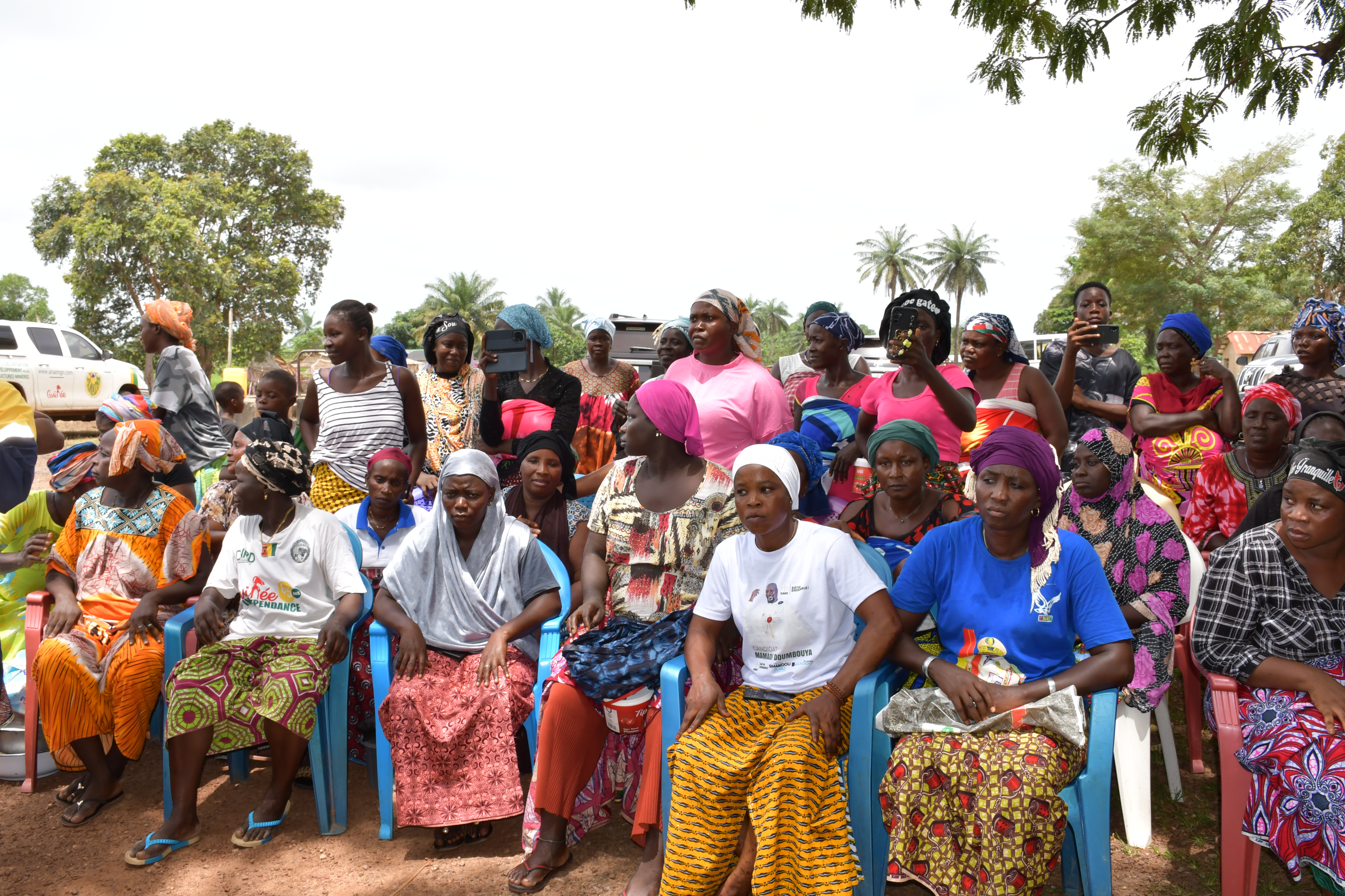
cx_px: 672
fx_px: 1270
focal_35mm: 34
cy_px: 448
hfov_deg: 55.8
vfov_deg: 38.9
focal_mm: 23
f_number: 10
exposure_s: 1/250
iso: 400
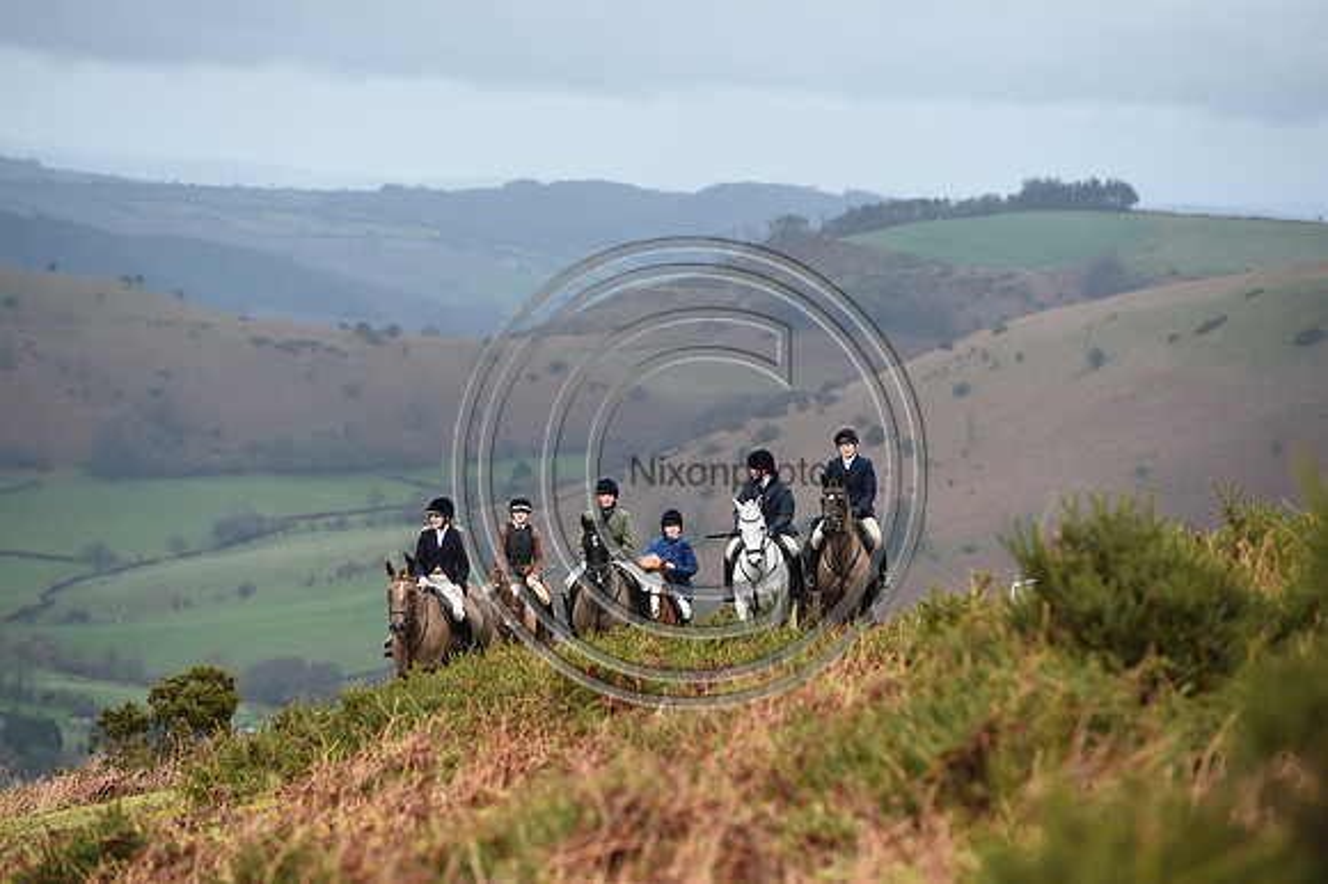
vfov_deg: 6.9
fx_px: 7373
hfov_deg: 10.3
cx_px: 664
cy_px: 442
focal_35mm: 200
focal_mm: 200
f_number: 5.6
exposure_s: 1/640
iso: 500
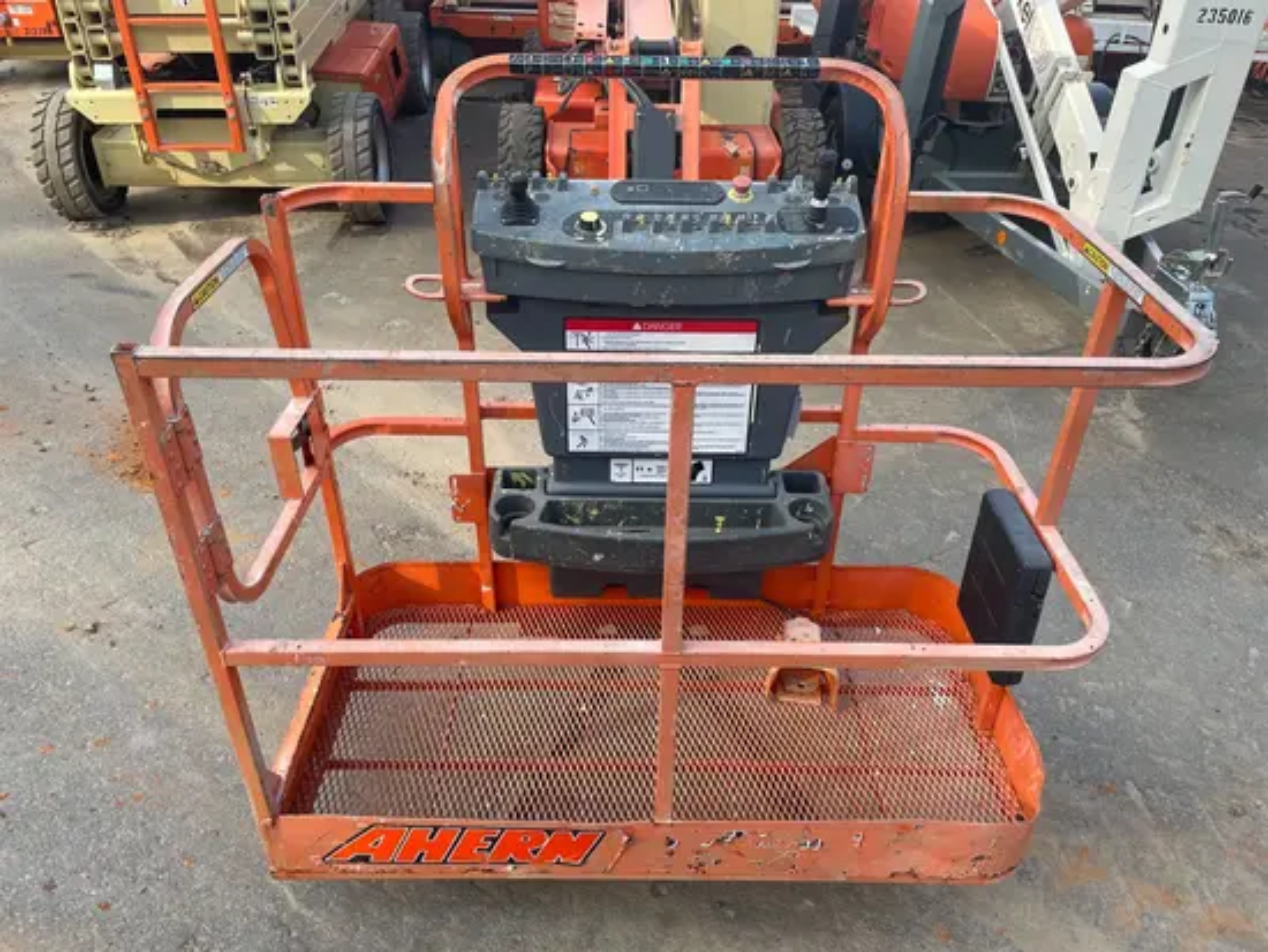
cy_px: 476
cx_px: 634
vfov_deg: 53.1
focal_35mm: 26
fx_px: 953
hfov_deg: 67.3
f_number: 1.6
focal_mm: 4.2
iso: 32
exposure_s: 1/367
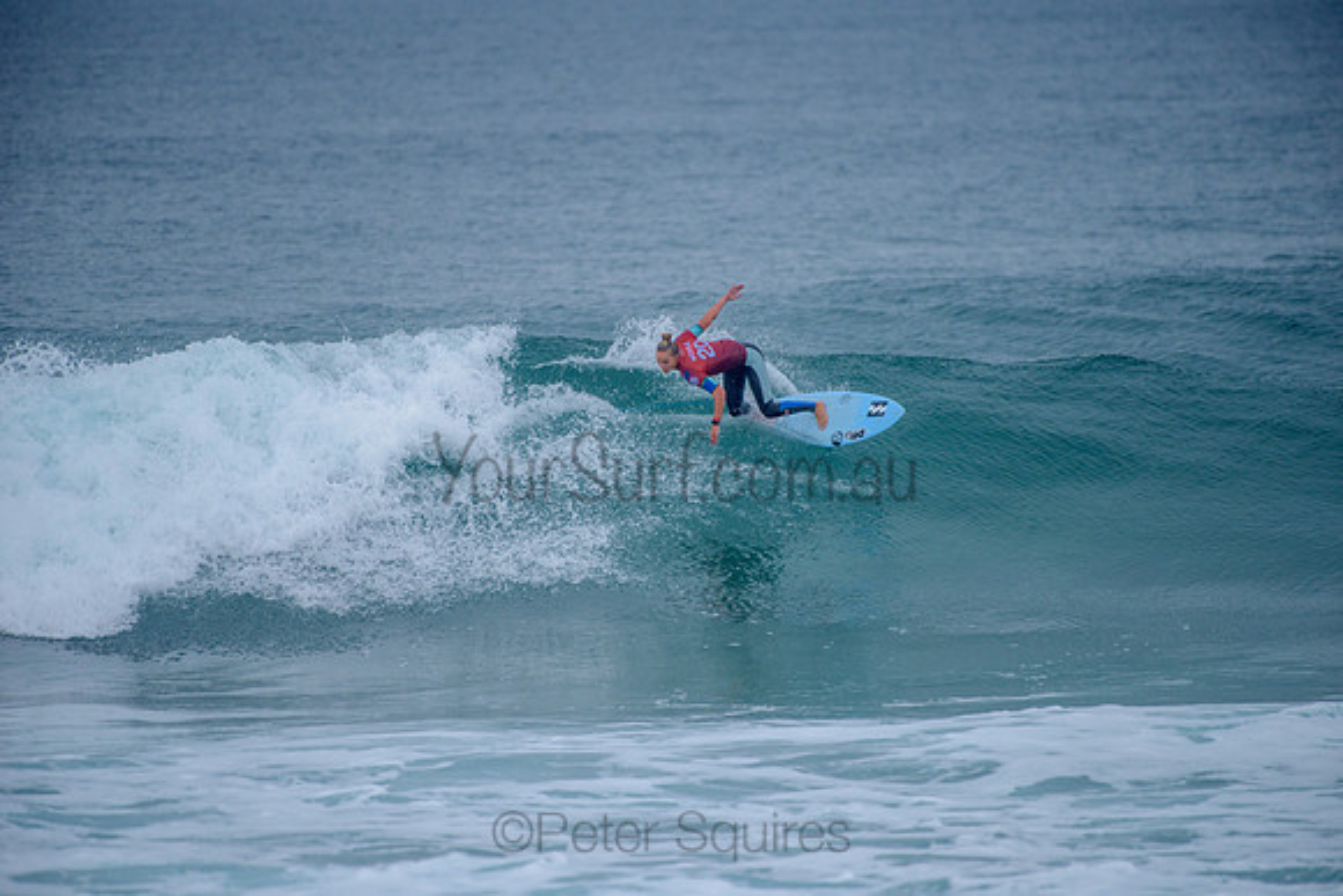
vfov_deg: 2.8
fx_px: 18660
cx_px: 672
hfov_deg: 4.1
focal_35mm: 500
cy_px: 448
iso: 450
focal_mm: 500
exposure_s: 1/2000
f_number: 5.6
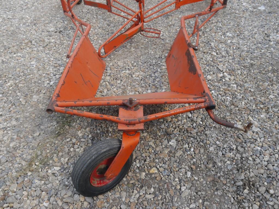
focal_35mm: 28
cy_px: 104
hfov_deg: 63.4
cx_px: 140
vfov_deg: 49.7
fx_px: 226
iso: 160
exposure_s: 1/200
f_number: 5
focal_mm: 14
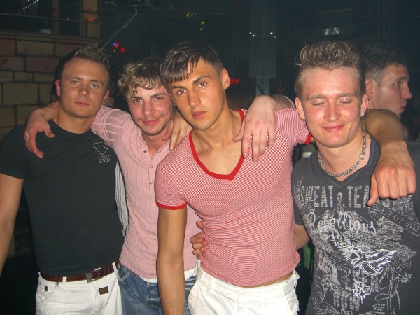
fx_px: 461
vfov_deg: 37.7
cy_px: 158
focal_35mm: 38
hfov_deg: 49.0
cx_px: 210
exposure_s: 1/60
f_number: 2.8
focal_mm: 7.9
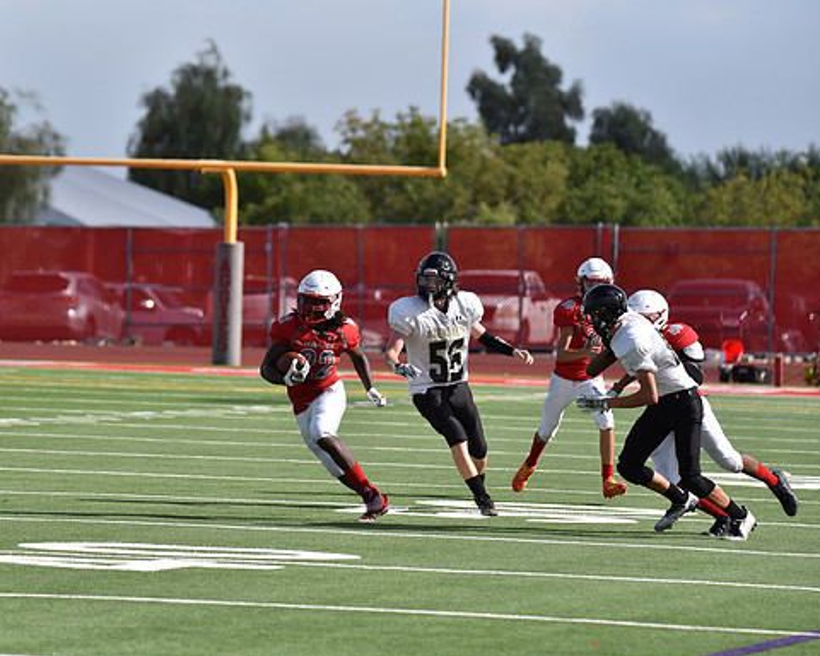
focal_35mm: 295
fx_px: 7159
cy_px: 327
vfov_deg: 5.2
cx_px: 330
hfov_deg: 6.6
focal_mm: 260
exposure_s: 1/4000
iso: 640
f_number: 5.6
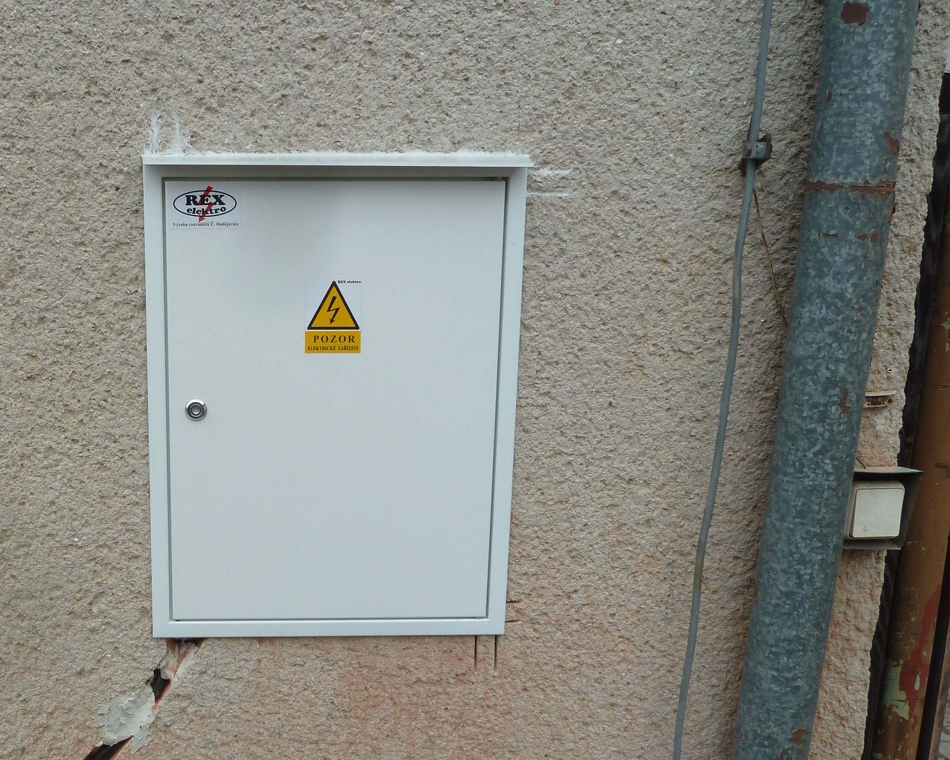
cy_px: 479
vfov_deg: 38.9
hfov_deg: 46.4
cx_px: 248
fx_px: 1068
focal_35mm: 38
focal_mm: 4.1
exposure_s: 1/160
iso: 80
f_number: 4
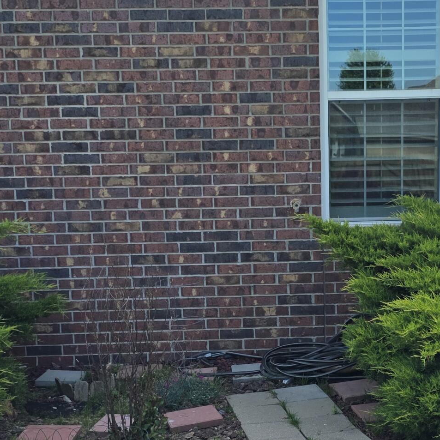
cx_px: 314
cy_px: 305
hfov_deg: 26.6
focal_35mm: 64
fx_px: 920
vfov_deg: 26.7
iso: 80
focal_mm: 6.3
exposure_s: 1/4766
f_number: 1.7
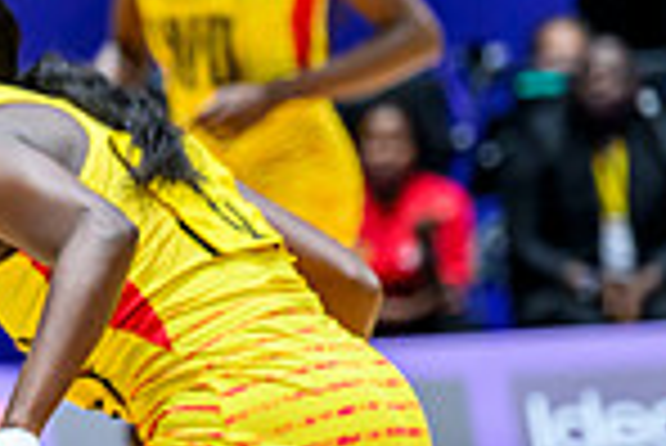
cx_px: -626
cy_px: 507
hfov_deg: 4.1
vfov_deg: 2.8
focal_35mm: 491
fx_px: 9092
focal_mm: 125
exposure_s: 1/1250
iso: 2500
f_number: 3.5
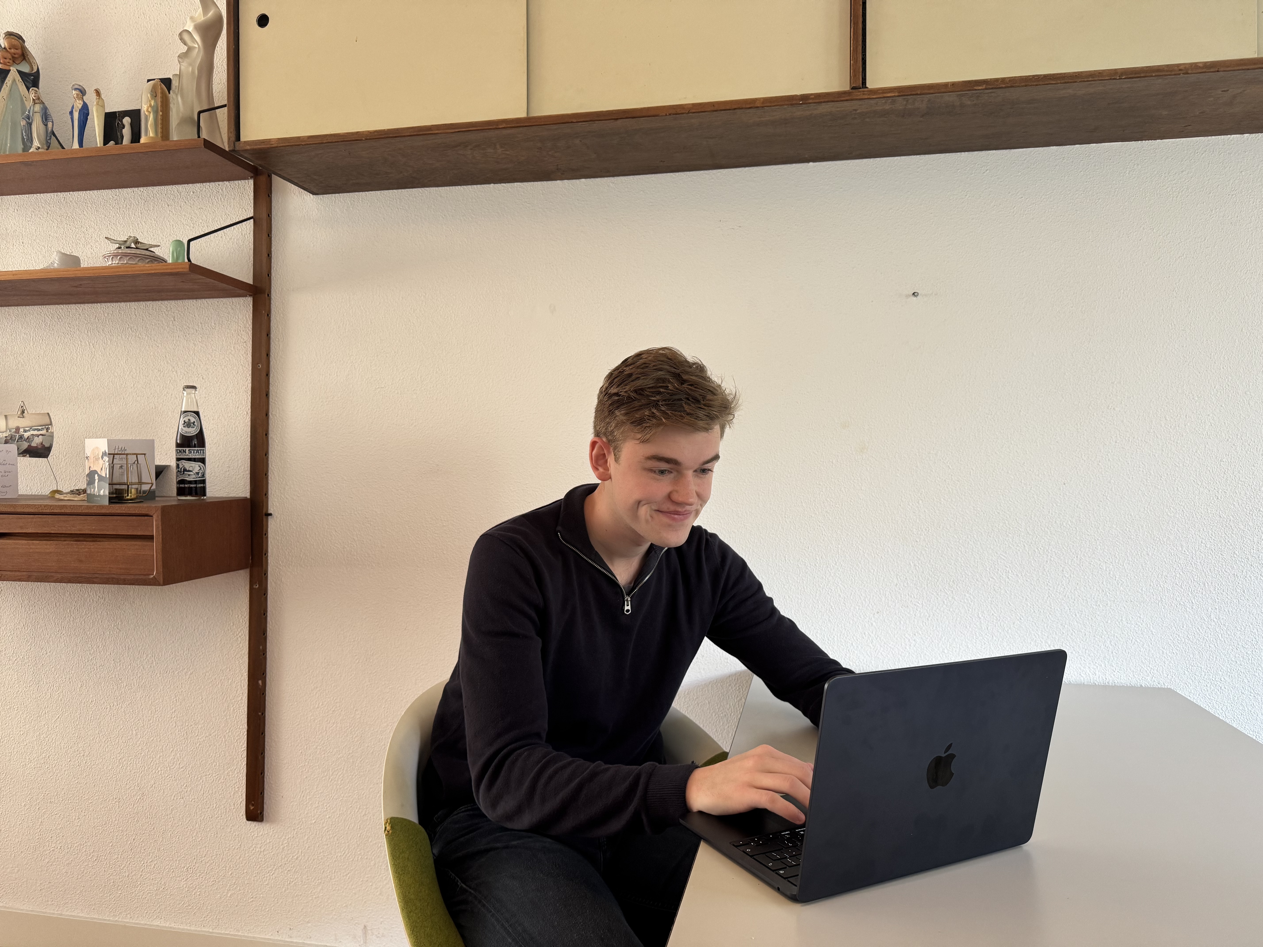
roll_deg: +0.0
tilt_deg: -0.3
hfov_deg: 71.6
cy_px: 474
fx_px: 876
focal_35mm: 24
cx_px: 632
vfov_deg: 56.8
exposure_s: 1/50
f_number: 1.78
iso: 160
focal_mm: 6.76
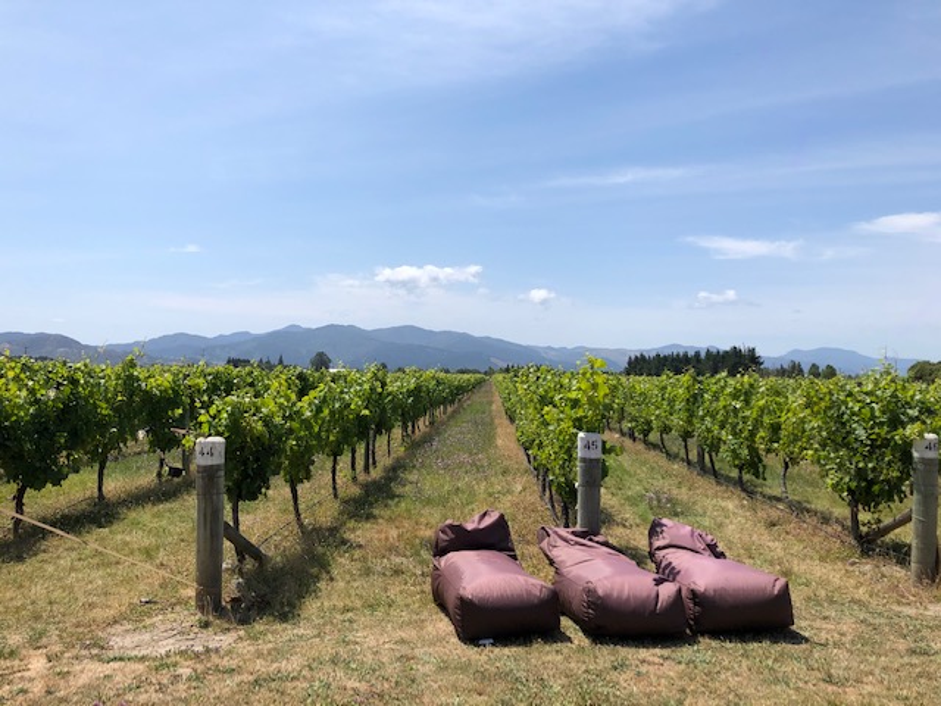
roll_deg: -1.6
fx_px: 761
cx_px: 470
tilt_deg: +0.8
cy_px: 353
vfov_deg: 49.7
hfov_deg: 63.4
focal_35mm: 28
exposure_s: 1/3040
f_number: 1.8
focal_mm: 3.99
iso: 25
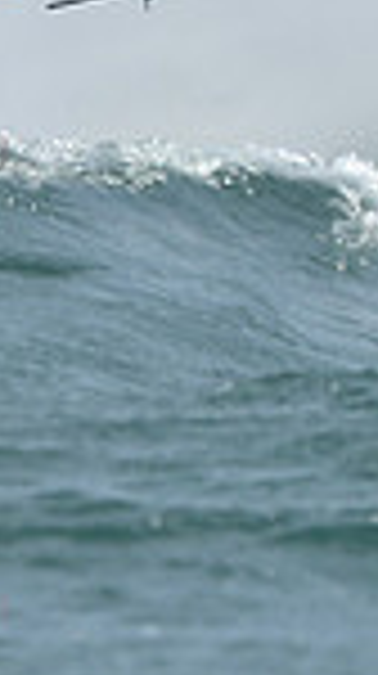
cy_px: -83
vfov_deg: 3.6
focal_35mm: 608
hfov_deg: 2.0
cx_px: 248
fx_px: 10871
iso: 250
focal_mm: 150
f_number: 8
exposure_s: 1/1250
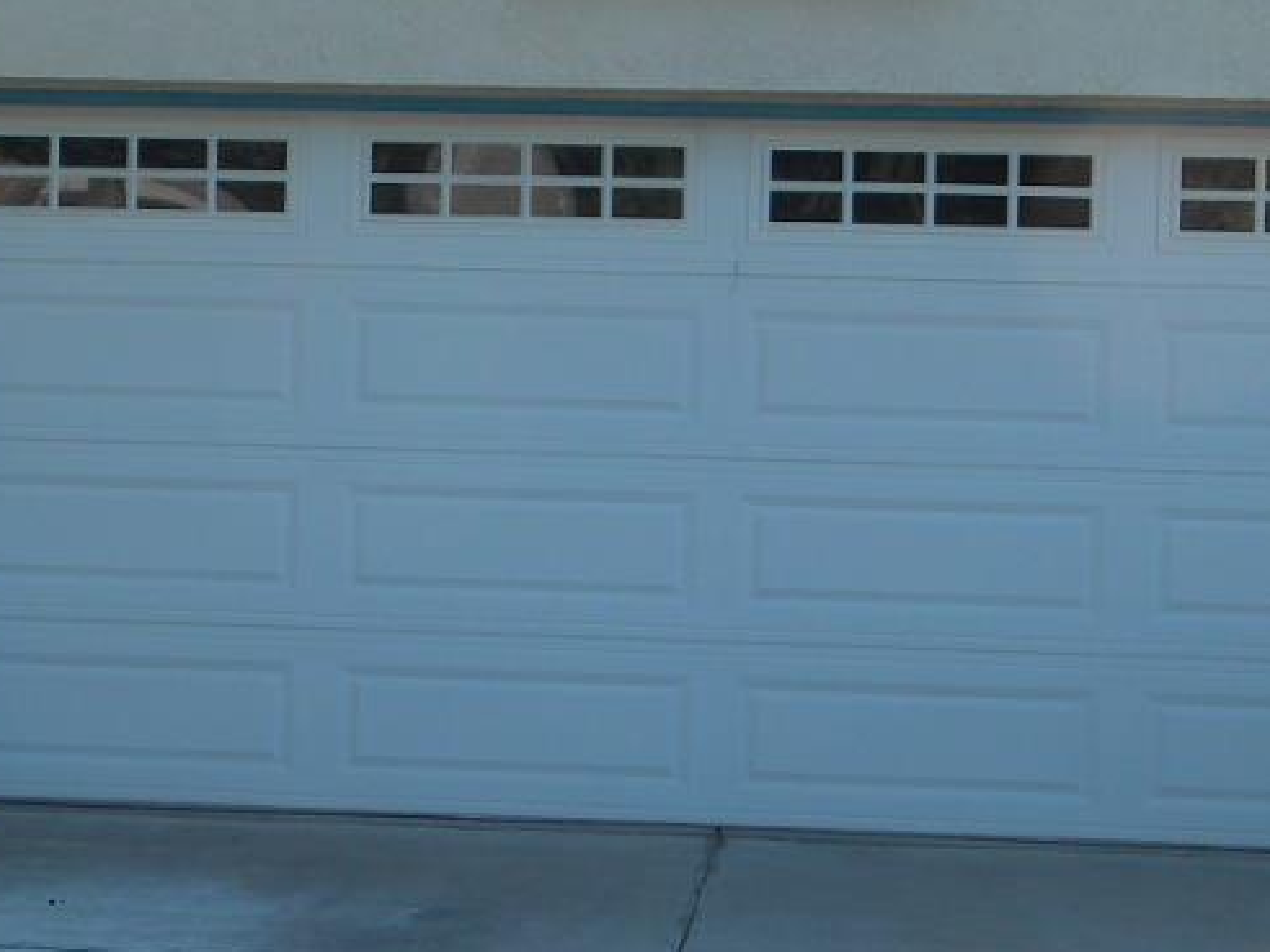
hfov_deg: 15.6
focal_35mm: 125
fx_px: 4586
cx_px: 165
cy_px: 430
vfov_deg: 11.9
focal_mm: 7.3
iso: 80
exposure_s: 1/324
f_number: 3.8
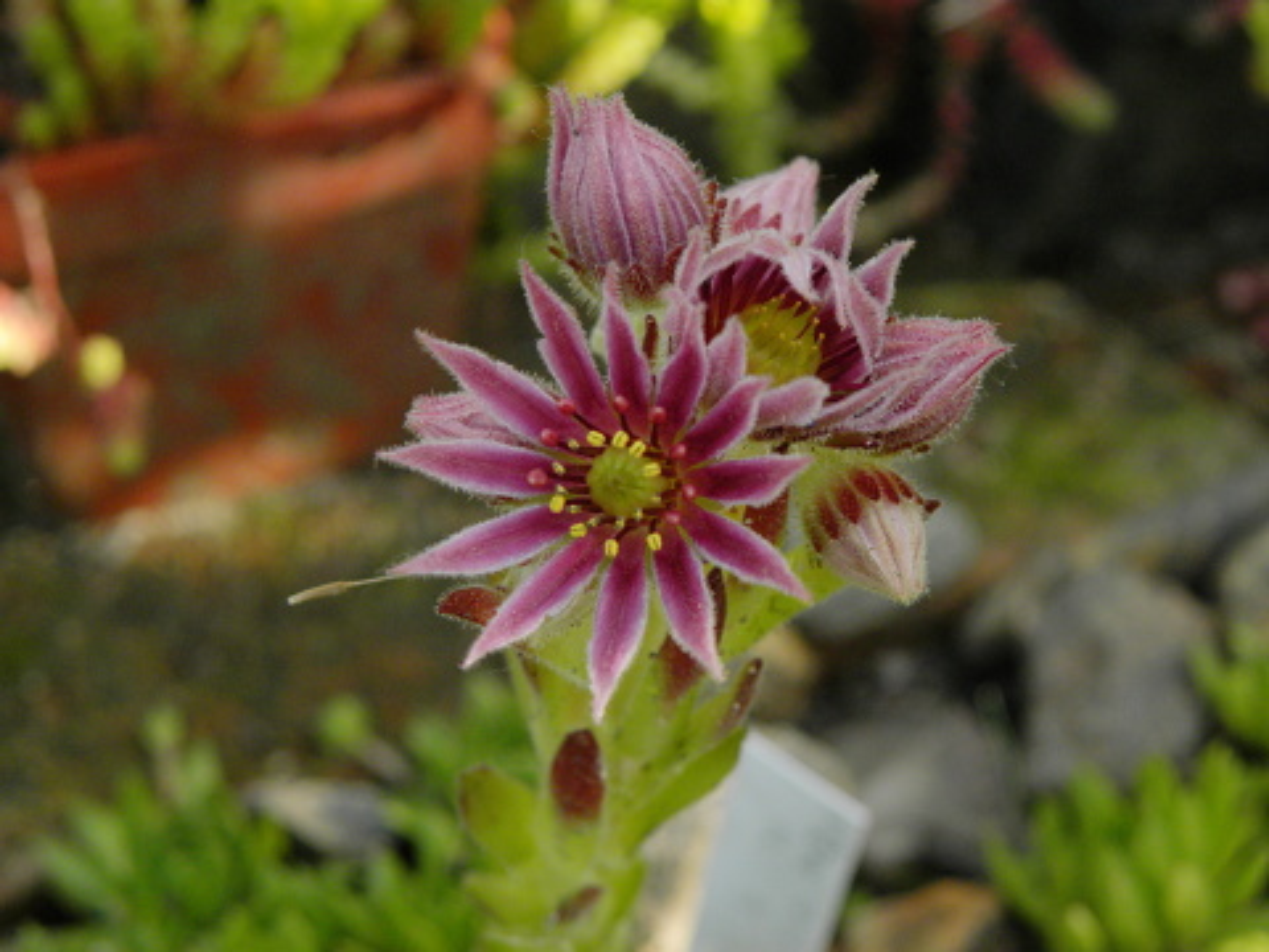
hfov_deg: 29.4
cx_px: 634
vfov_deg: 22.3
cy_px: 476
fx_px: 2420
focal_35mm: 66
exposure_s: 1/200
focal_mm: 11.8
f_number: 3.5
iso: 100
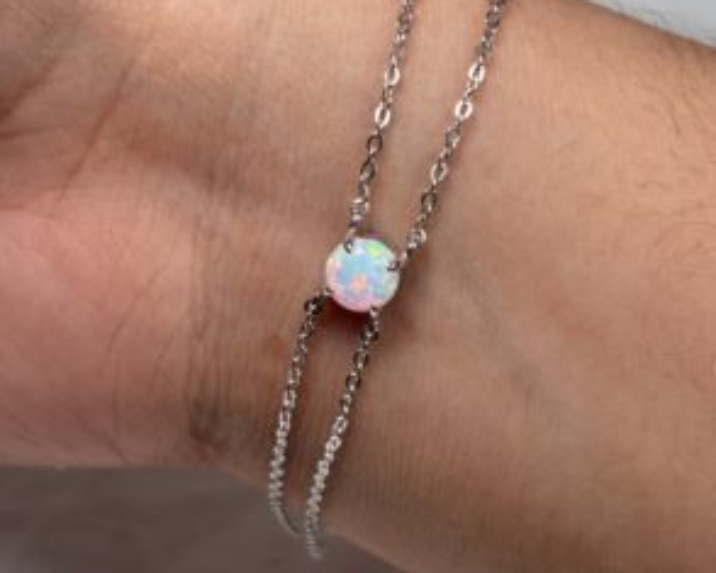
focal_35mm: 69
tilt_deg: -45.8
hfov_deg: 27.5
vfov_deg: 22.1
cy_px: 241
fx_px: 1462
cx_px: 360
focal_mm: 5.96
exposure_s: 1/183
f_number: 1.6
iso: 32
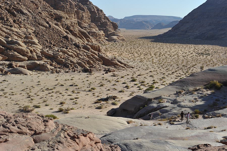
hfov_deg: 36.3
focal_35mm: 55
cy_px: 76
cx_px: 114
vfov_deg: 24.6
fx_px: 347
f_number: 9
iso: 200
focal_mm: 55
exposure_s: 1/320
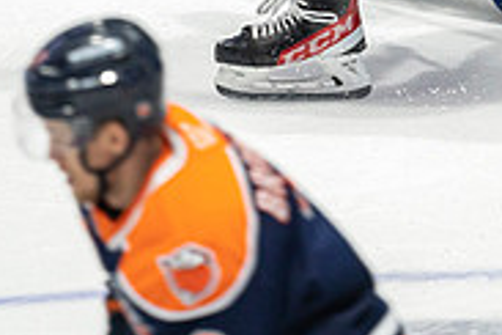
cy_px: -144
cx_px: 340
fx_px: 26562
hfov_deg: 1.1
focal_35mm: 1905
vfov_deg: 0.7
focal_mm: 600
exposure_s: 1/640
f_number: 4
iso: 1600
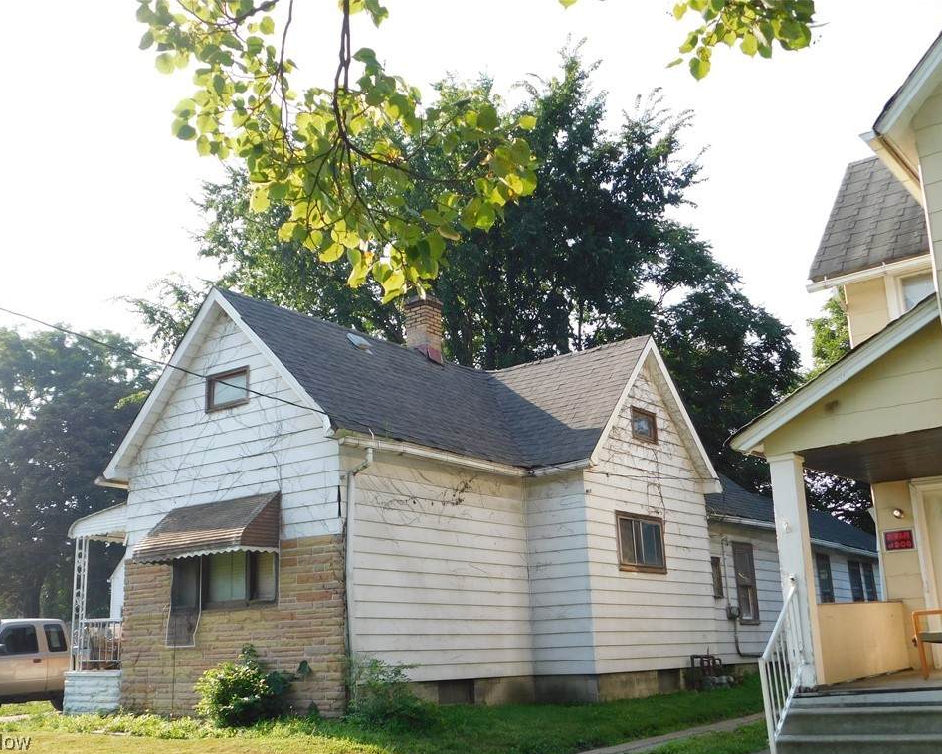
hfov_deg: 47.9
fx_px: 1060
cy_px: 381
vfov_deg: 39.2
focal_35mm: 38
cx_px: 441
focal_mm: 6.3
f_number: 3.5
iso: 125
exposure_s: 1/400
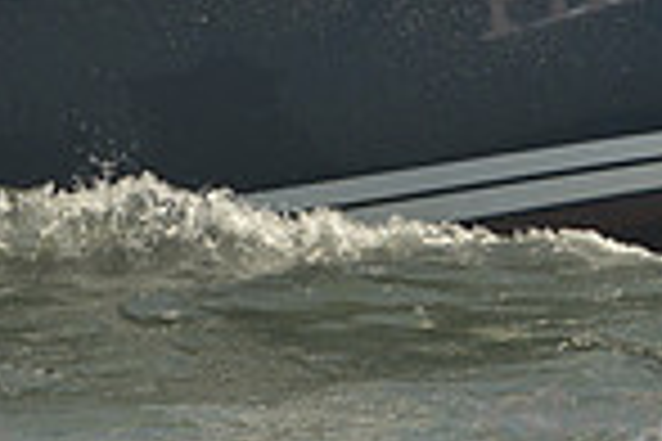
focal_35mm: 277
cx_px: 248
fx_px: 5093
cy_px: -250
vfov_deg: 4.9
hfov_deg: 7.4
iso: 280
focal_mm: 70
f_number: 9
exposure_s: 1/1000
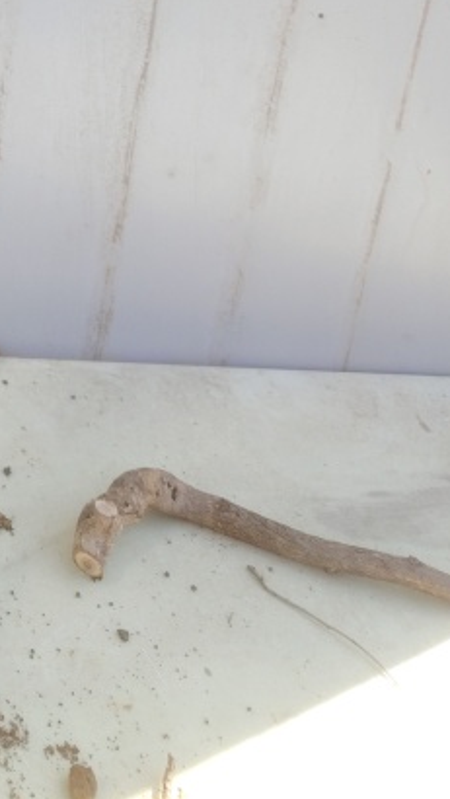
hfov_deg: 15.7
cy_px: -235
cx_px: -300
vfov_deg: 26.4
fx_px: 1441
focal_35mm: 68
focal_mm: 5.25
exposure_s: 1/205
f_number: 1.75
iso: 100
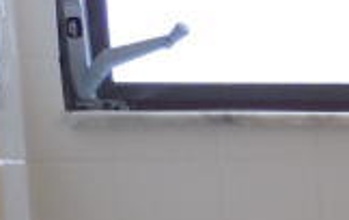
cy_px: 425
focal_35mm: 167
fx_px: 1592
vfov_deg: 7.6
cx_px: 870
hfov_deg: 10.5
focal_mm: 4.5
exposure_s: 1/60
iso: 125
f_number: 3.1
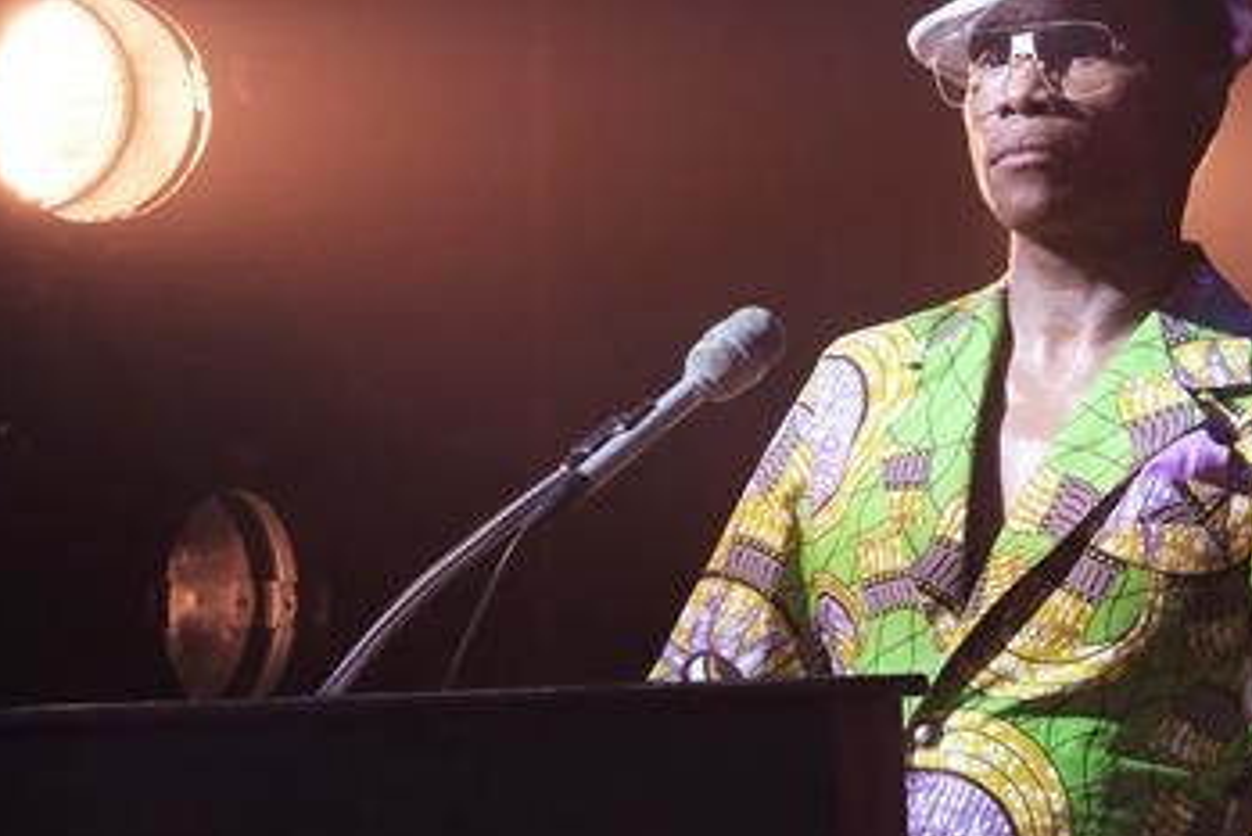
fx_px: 13603
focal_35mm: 391
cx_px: 402
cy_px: 314
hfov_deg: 5.3
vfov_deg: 3.5
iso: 5000
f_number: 10
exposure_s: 1/250
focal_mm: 140
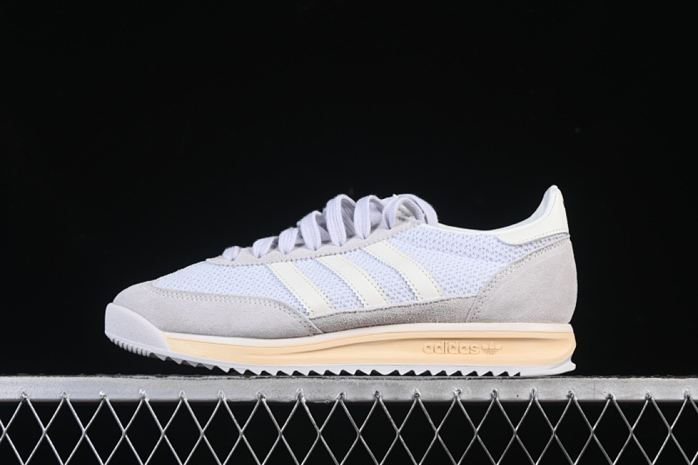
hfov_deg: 27.0
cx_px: 349
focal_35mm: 75
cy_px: 232
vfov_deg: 18.2
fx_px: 1454
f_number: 8
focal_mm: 50
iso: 160
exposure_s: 1/80
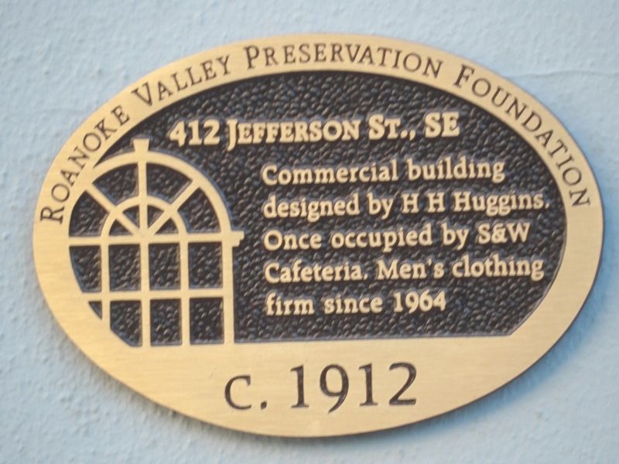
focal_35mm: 967
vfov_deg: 1.5
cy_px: 232
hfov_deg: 2.1
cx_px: 310
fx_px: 17292
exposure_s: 1/60
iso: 401
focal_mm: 173.5
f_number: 5.3
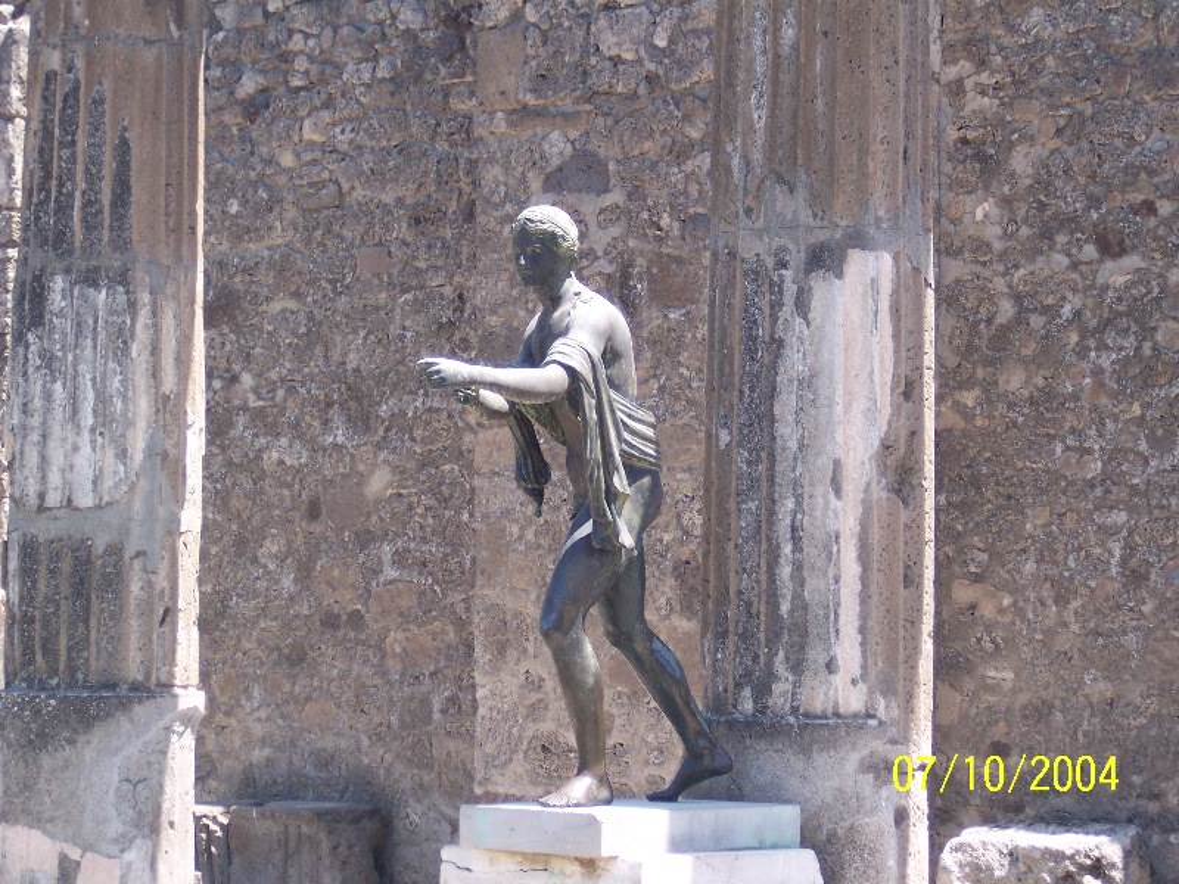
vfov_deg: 14.6
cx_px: 590
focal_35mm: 101
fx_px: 3440
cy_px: 442
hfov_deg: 19.4
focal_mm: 21.3
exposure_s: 1/250
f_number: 4.8
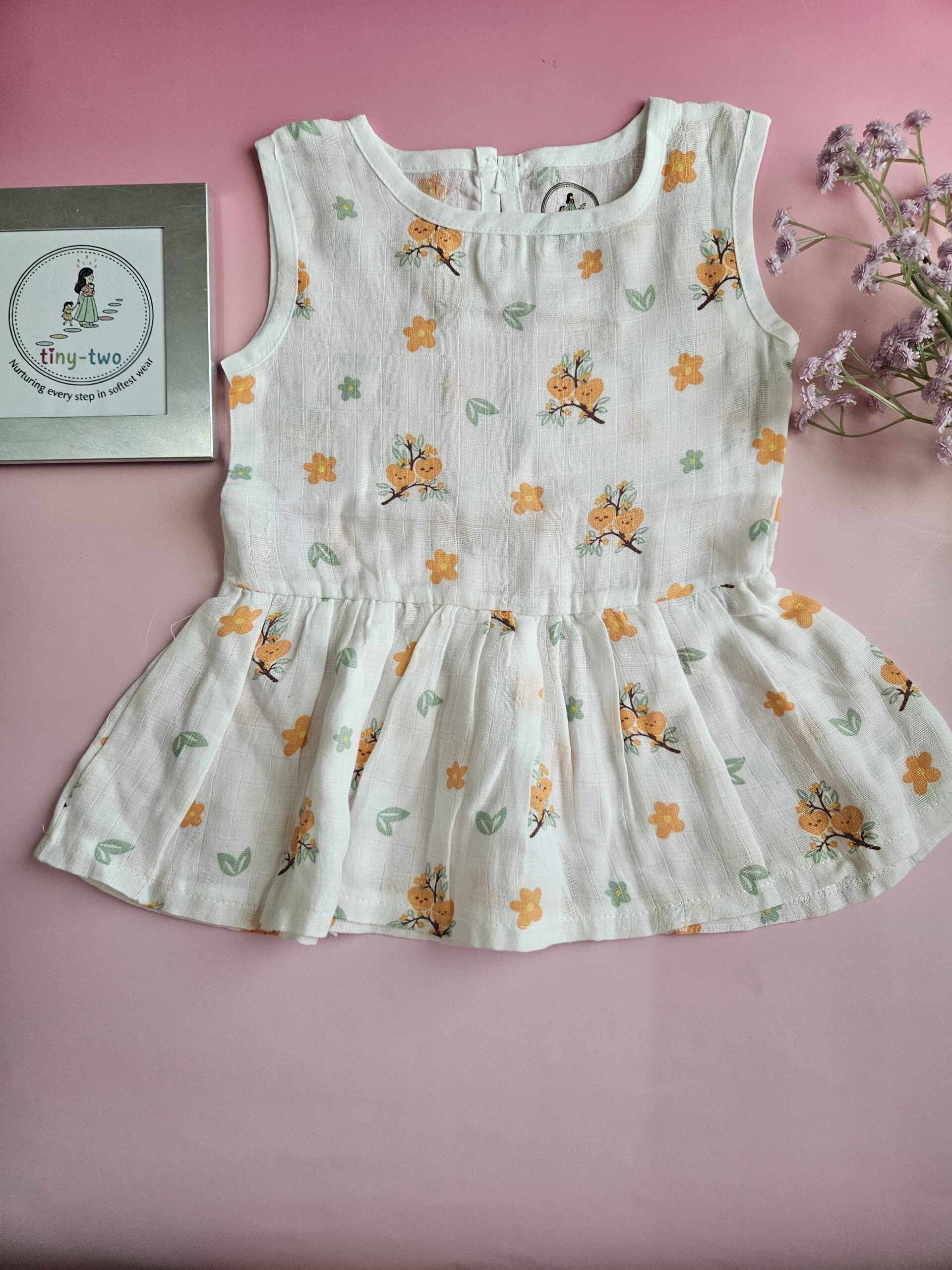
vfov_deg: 73.9
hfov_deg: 58.9
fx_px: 843
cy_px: 635
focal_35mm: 23
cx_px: 476
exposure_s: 1/190
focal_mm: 5.4
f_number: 1.8
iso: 250
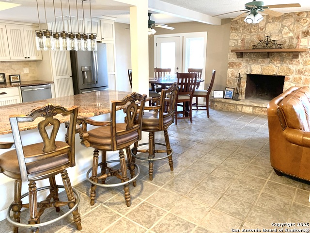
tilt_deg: -13.3
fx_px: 233
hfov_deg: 67.3
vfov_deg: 53.1
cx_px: 155
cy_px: 116
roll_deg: -0.6
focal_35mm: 26
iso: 250
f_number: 1.8
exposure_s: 1/40
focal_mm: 4.25
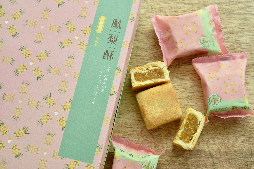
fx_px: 476
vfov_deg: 20.2
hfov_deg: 29.9
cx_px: 127
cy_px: 84
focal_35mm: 68
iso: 100
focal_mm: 45
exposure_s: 1/10
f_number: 8
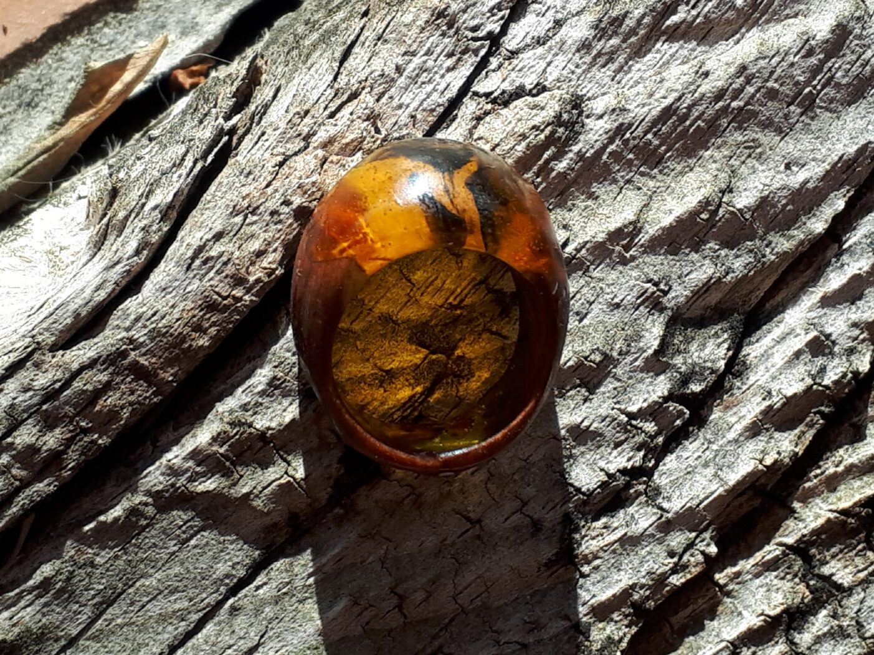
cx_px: 437
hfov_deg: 65.3
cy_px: 328
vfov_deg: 51.3
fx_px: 682
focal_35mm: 27
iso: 40
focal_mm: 3.6
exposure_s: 1/541
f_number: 1.9
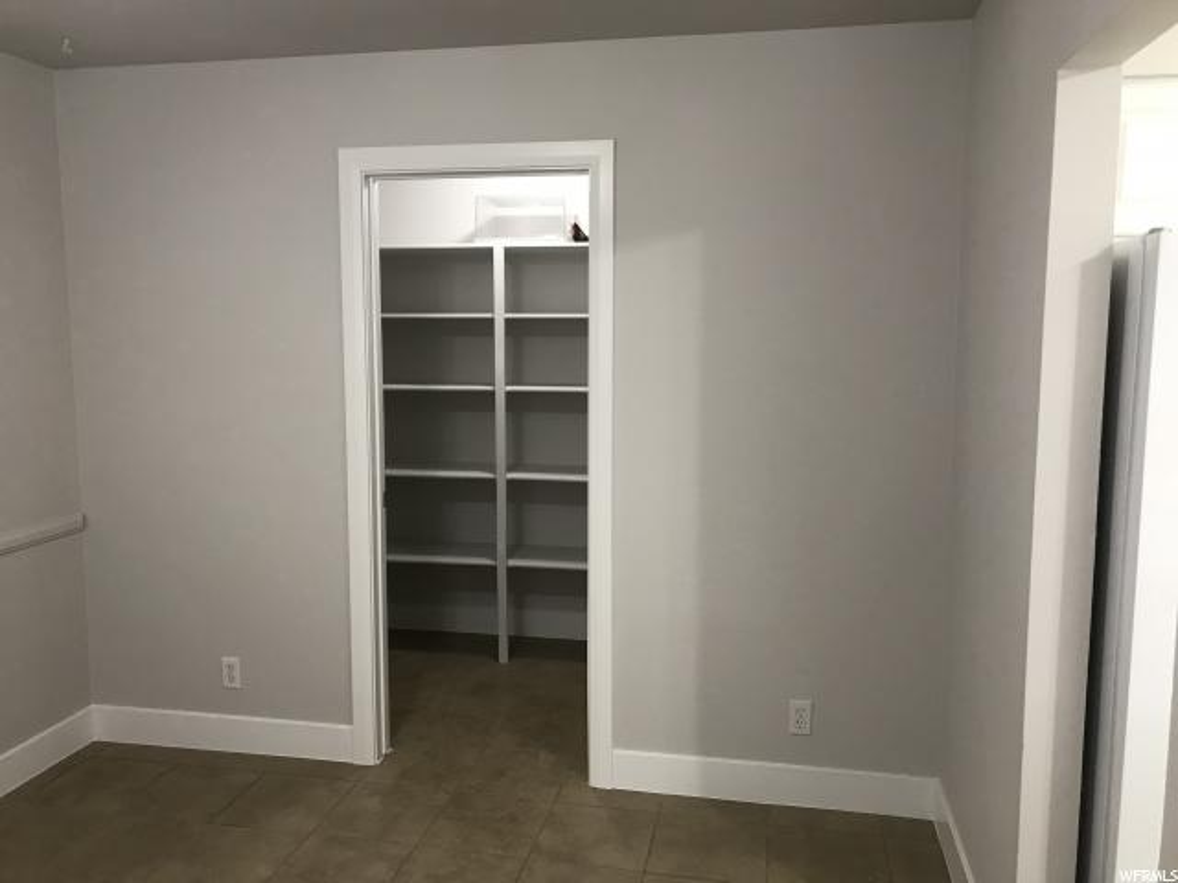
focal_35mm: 28
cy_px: 442
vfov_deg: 49.7
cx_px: 589
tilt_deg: -6.4
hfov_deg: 63.4
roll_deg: -1.2
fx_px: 953
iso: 40
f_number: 1.8
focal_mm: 3.99
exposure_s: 1/15
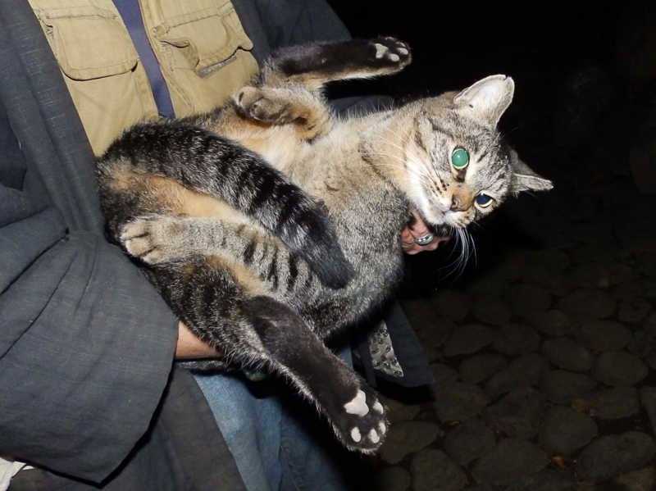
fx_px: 417
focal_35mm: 22
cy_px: 246
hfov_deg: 76.4
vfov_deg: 61.0
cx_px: 328
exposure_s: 1/30
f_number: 3.4
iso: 800
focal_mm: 4
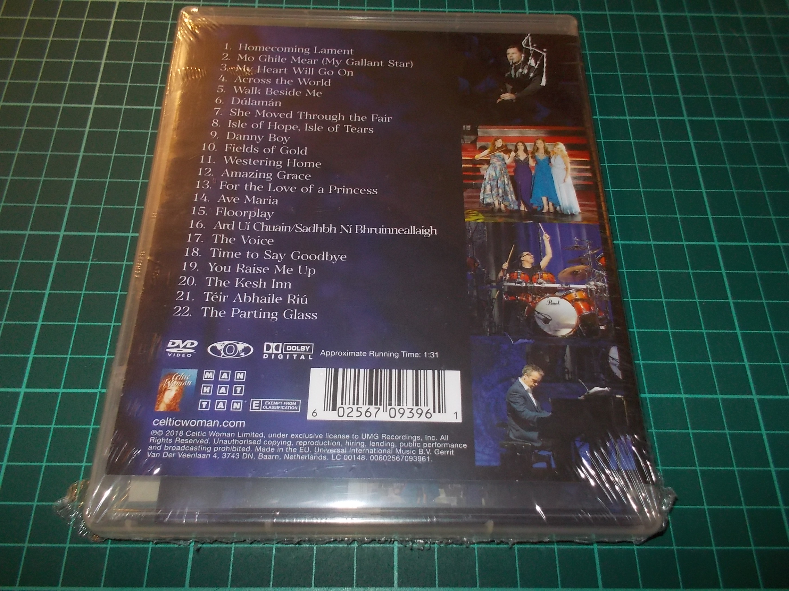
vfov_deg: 48.2
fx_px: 661
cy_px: 296
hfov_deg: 61.7
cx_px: 394
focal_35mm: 29
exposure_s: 1/30
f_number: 3.3
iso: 200
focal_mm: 4.1
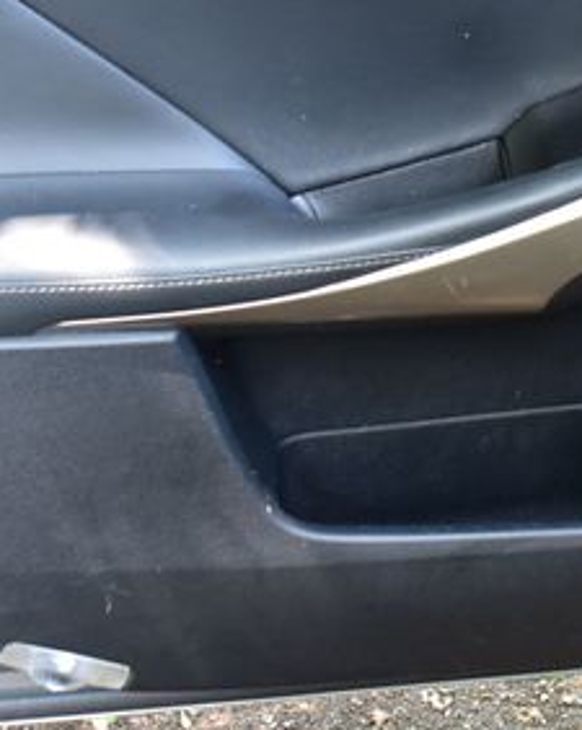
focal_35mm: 99
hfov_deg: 15.5
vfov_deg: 19.3
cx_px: 367
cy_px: 197
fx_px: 2136
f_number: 6.3
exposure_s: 1/15
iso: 560
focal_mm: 31
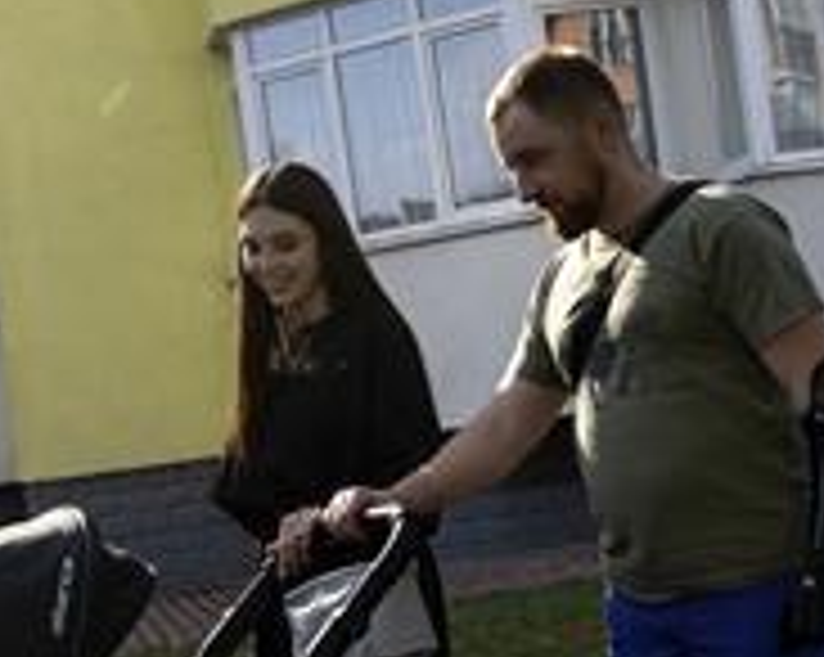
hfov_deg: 23.7
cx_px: 585
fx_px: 1949
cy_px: 515
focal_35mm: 80
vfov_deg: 19.0
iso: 250
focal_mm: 24
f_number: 3.5
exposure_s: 1/1250
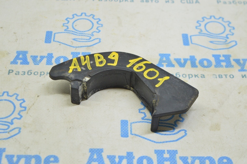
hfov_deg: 29.3
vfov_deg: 19.7
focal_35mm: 69
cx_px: 124
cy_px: 82
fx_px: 473
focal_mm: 46
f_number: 5.6
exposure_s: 1/20
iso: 400
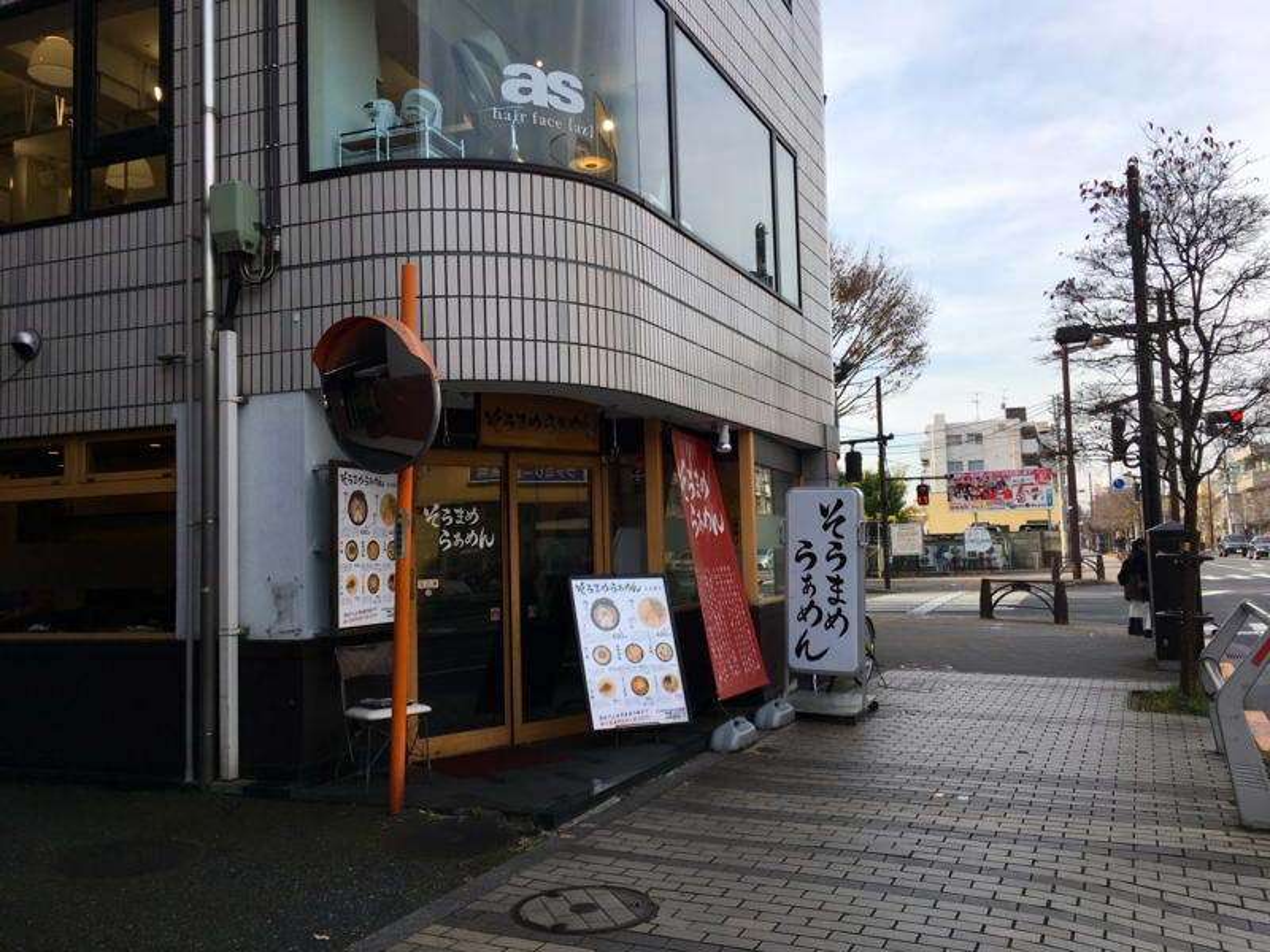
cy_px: 476
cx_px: 635
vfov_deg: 48.2
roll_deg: +0.9
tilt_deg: +2.8
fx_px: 1064
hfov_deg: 61.7
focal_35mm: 29
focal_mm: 4.15
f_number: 2.2
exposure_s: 1/785
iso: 25
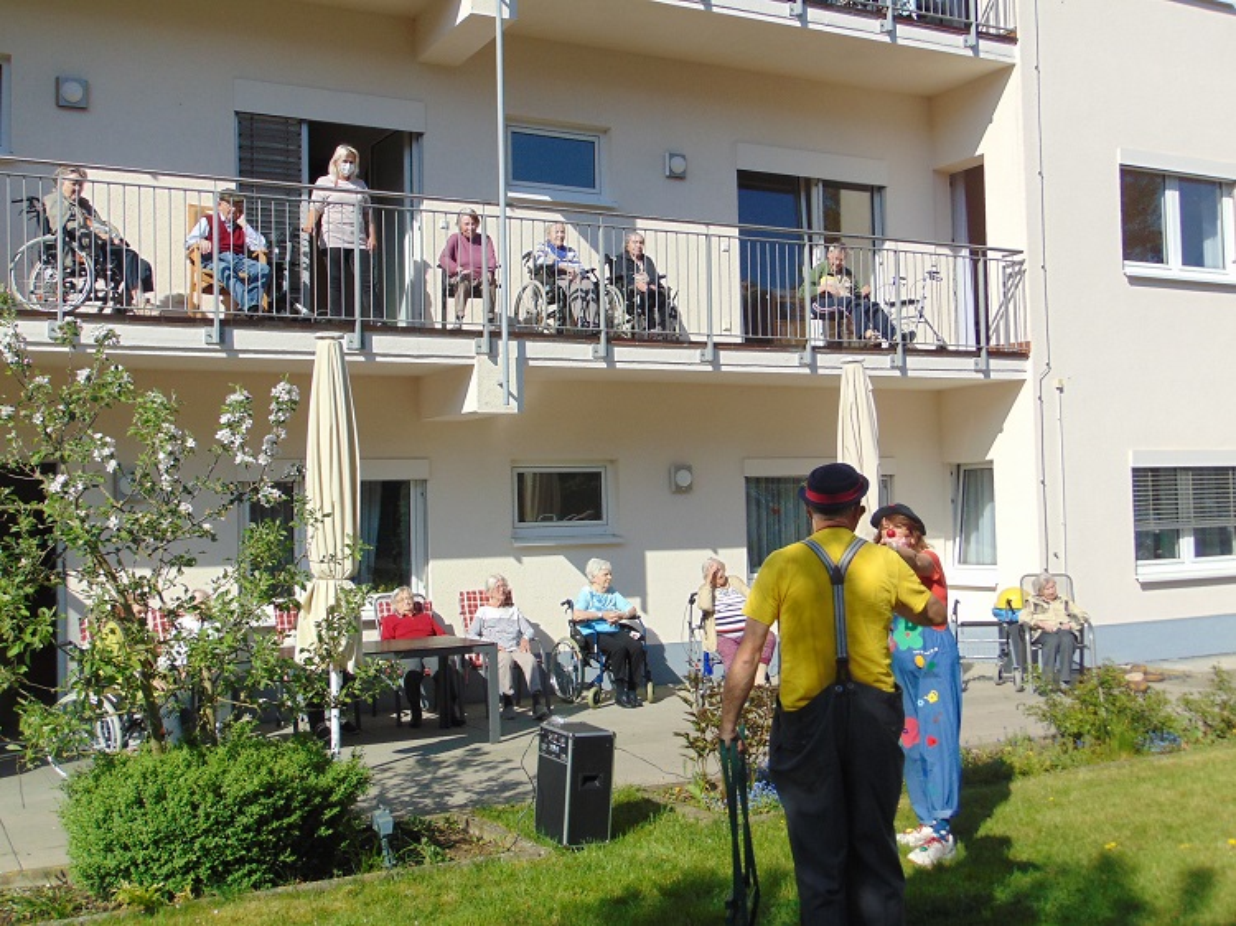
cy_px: 463
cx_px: 618
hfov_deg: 47.9
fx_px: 1392
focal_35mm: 39
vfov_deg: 36.8
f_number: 8.5
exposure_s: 1/250
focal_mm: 6.9
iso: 80
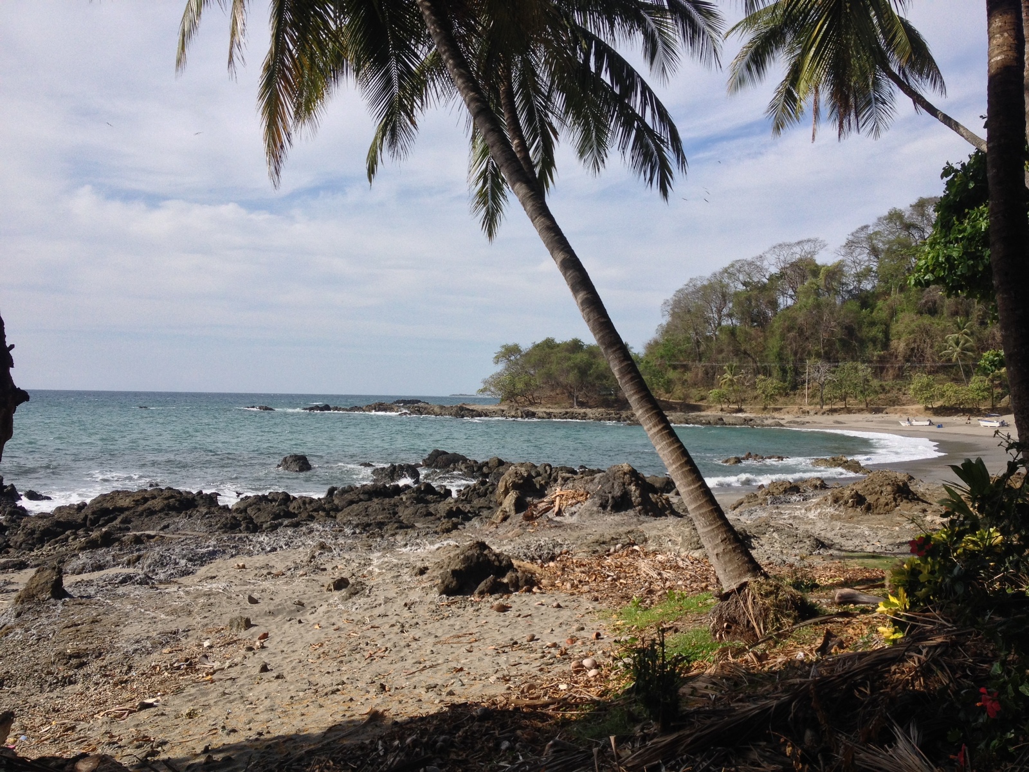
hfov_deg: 52.6
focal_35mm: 35
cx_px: 514
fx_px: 1040
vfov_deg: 40.7
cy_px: 386
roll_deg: -0.8
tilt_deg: -2.1
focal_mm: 4.28
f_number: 2.4
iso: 50
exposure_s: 1/1905
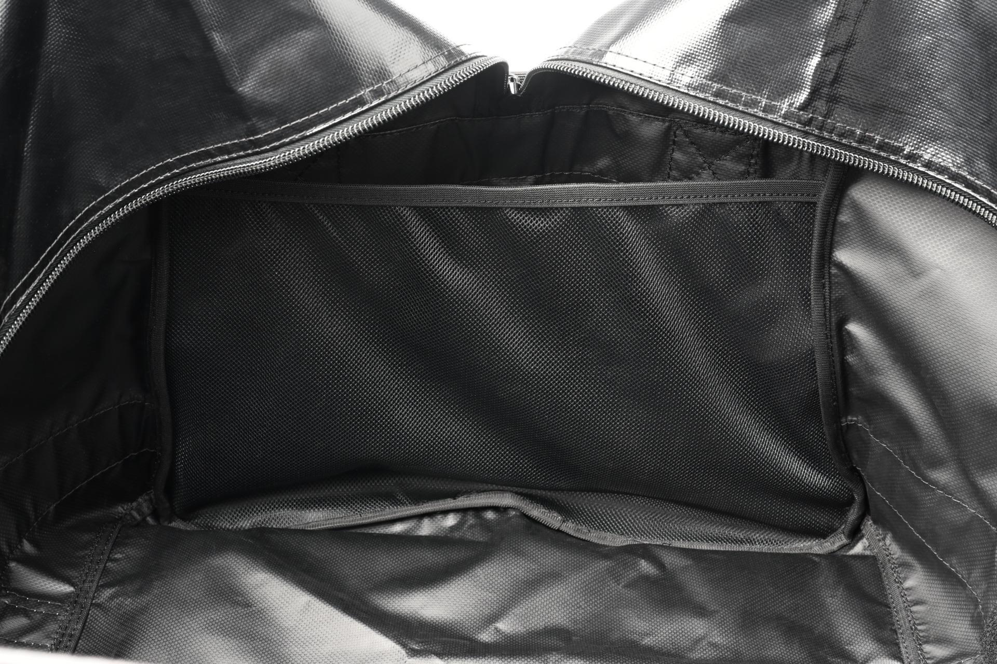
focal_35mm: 70
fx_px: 1938
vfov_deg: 19.5
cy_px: 332
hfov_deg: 28.8
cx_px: 498
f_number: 11
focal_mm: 70
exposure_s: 1/200
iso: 640
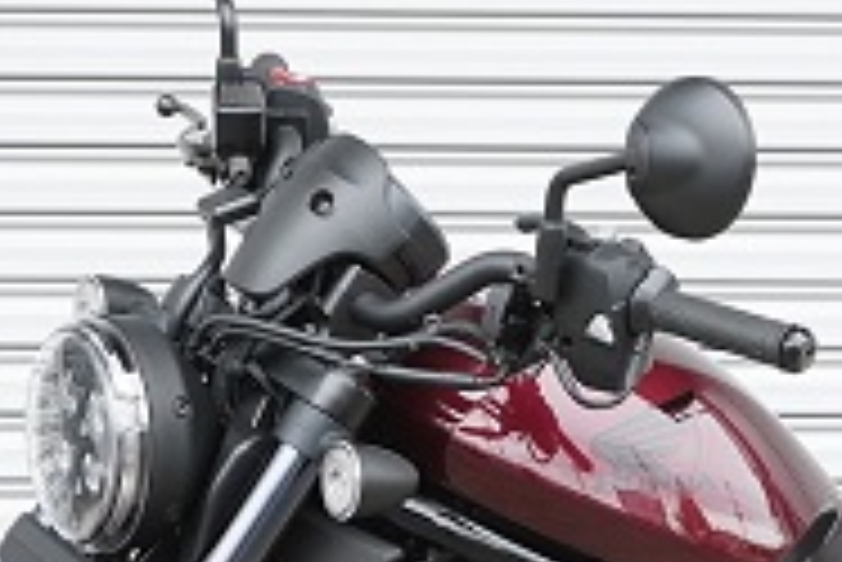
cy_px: 737
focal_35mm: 147
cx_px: 509
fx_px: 3441
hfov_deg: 13.9
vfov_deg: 9.2
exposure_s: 1/40
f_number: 5.6
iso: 160
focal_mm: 39
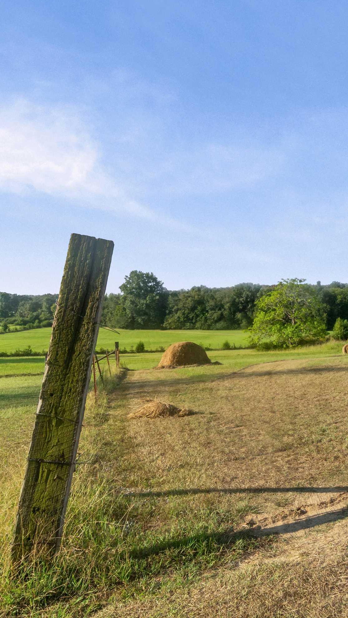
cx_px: 400
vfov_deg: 70.2
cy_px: 307
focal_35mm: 27
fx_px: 440
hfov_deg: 35.6
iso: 250
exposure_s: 1/500
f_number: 9
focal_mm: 11
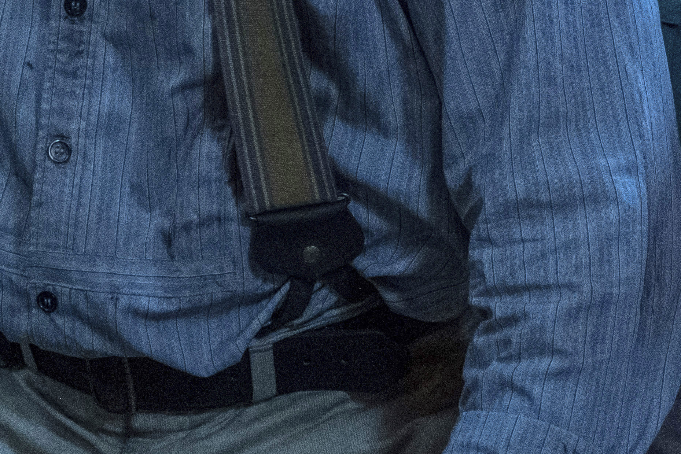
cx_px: 504
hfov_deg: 4.9
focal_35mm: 423
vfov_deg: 3.2
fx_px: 8002
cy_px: -82
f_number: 2.8
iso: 8000
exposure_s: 1/125
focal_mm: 87.1
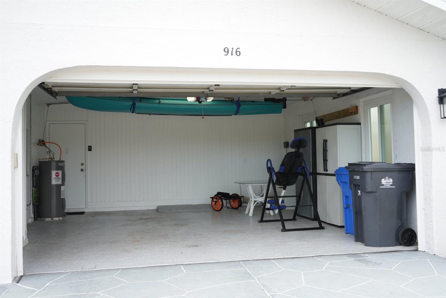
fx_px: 421
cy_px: 149
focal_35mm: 34
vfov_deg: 38.9
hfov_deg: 55.8
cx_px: 223
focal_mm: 34
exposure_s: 1/80
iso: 100
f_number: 4.5
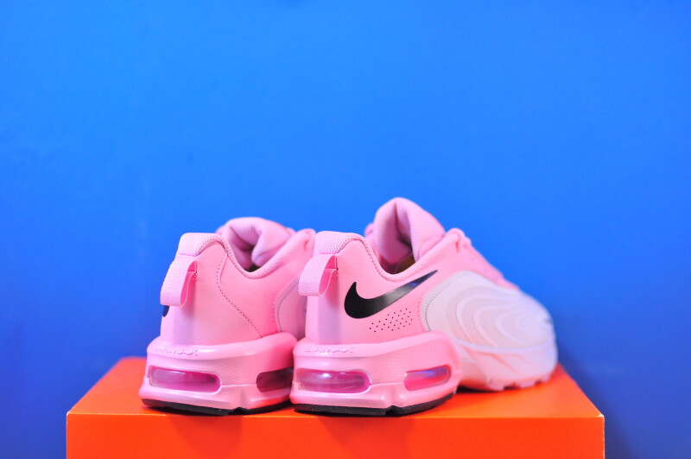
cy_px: 230
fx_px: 1438
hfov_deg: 27.0
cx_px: 346
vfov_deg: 18.1
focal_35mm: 75
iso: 250
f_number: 2
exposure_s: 1/320
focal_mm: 50
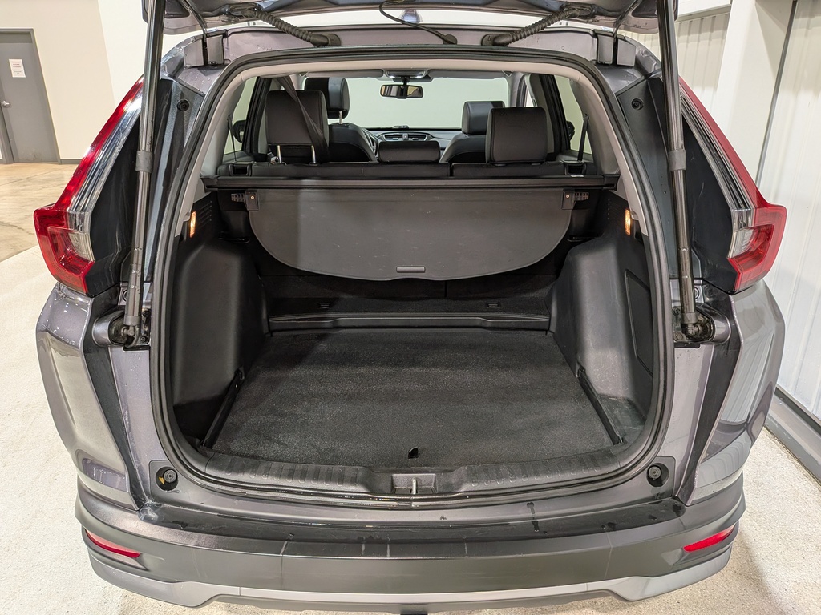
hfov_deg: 71.6
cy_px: 308
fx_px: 569
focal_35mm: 24
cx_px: 410
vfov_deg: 56.8
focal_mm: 4.53
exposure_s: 1/120
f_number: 1.7
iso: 175
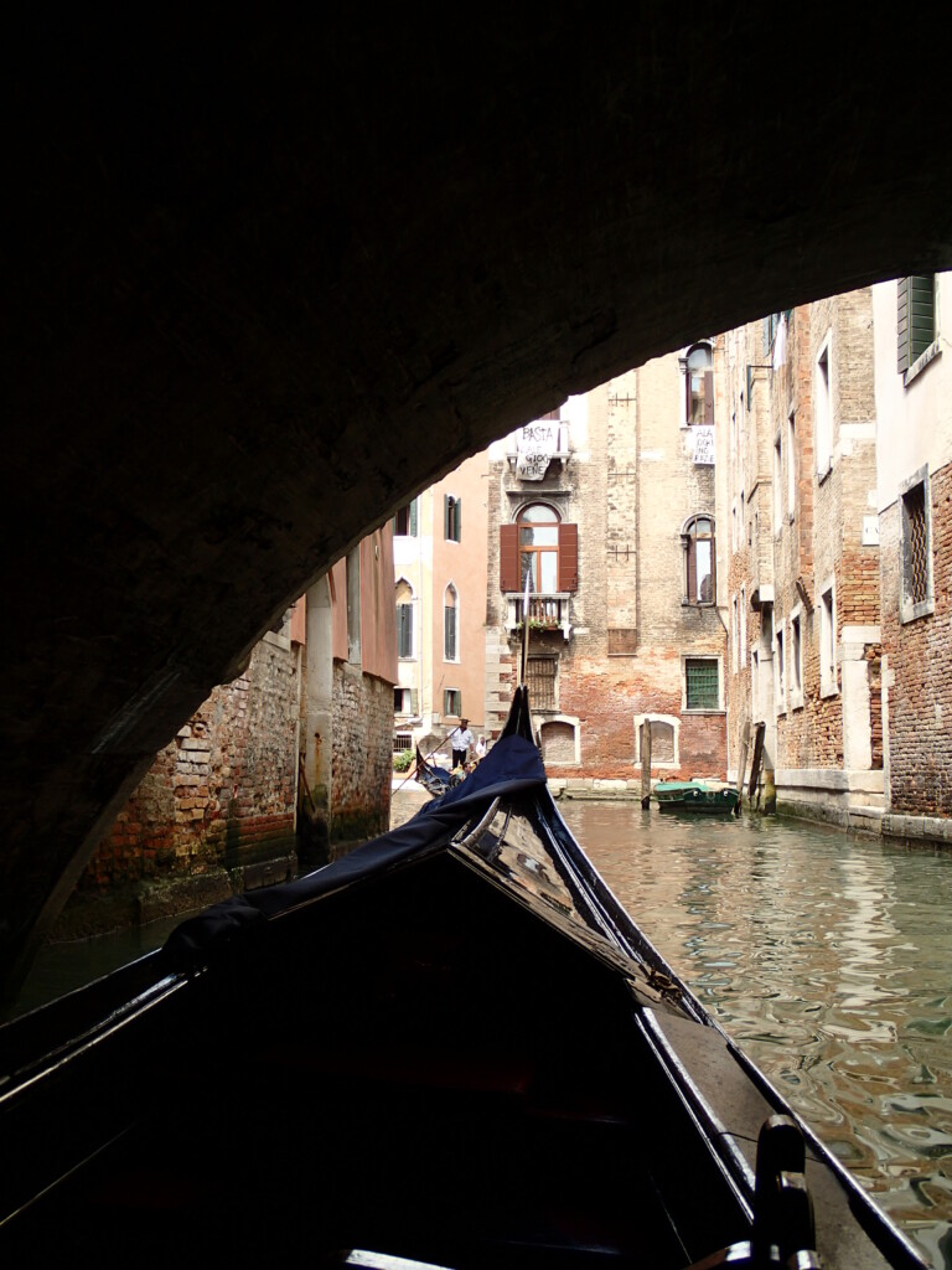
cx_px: 476
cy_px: 635
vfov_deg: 46.8
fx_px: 1467
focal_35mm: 40
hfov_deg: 36.0
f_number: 4
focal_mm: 7.34
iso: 100
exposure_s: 1/125
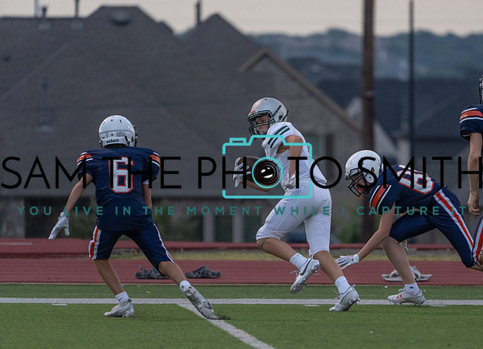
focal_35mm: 521
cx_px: 323
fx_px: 7169
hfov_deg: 3.9
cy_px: 215
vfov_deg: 2.8
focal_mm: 400
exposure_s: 1/1000
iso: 2500
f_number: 5.6
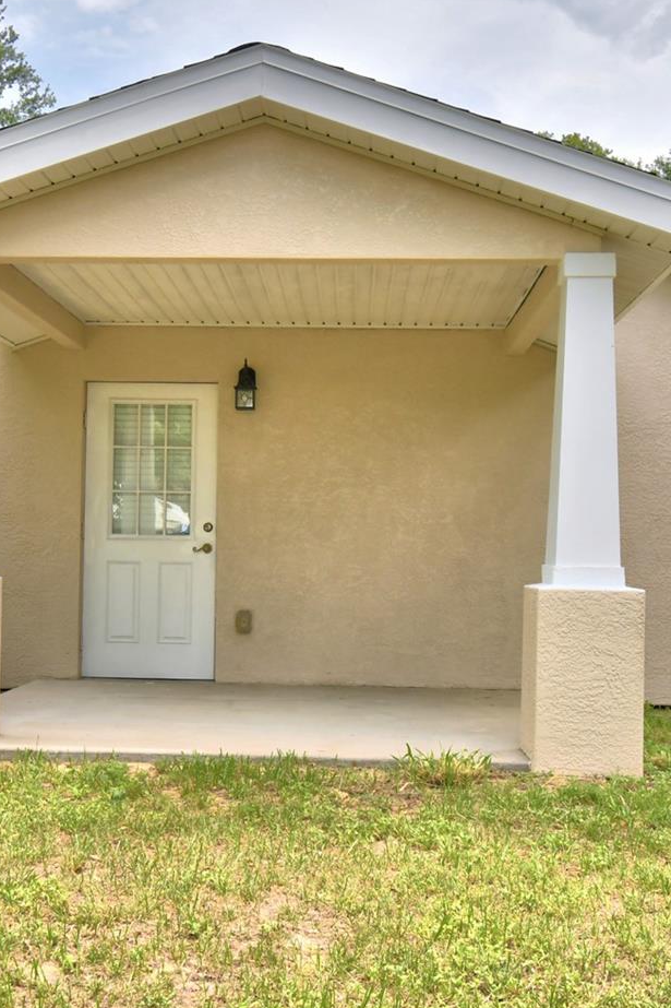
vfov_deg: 38.2
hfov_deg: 26.0
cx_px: 287
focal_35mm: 52
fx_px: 1454
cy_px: 519
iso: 110
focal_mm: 20
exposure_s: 1/500
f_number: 5.6
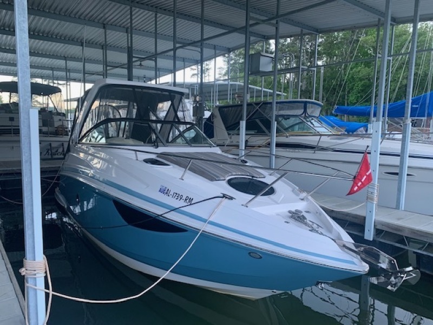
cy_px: 162
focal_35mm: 26
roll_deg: -0.4
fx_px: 325
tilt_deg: -7.0
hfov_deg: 67.3
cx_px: 216
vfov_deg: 53.1
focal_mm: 4.25
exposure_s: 1/110
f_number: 1.8
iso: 100
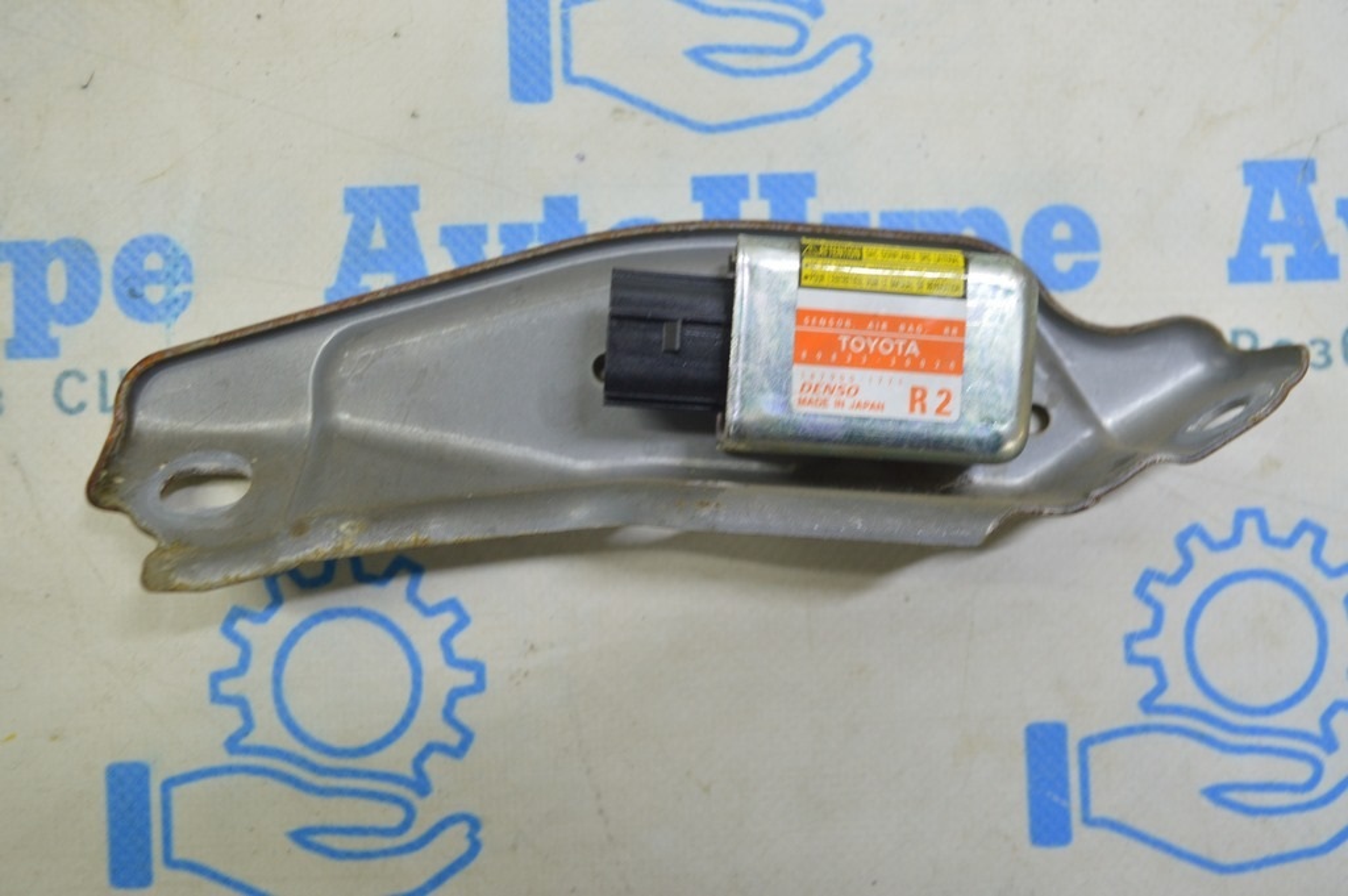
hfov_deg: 57.3
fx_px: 1235
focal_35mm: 33
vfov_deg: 39.9
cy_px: 448
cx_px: 674
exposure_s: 1/20
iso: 400
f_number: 5.6
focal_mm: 22
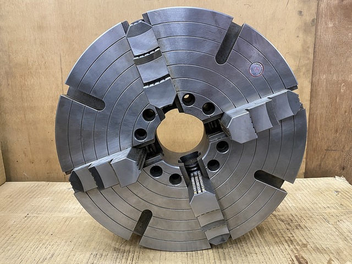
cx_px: 176
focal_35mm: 26
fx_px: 264
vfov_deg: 53.1
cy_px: 132
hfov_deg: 67.3
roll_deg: +0.5
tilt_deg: -14.6
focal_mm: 4.25
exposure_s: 1/50
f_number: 1.8
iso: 400
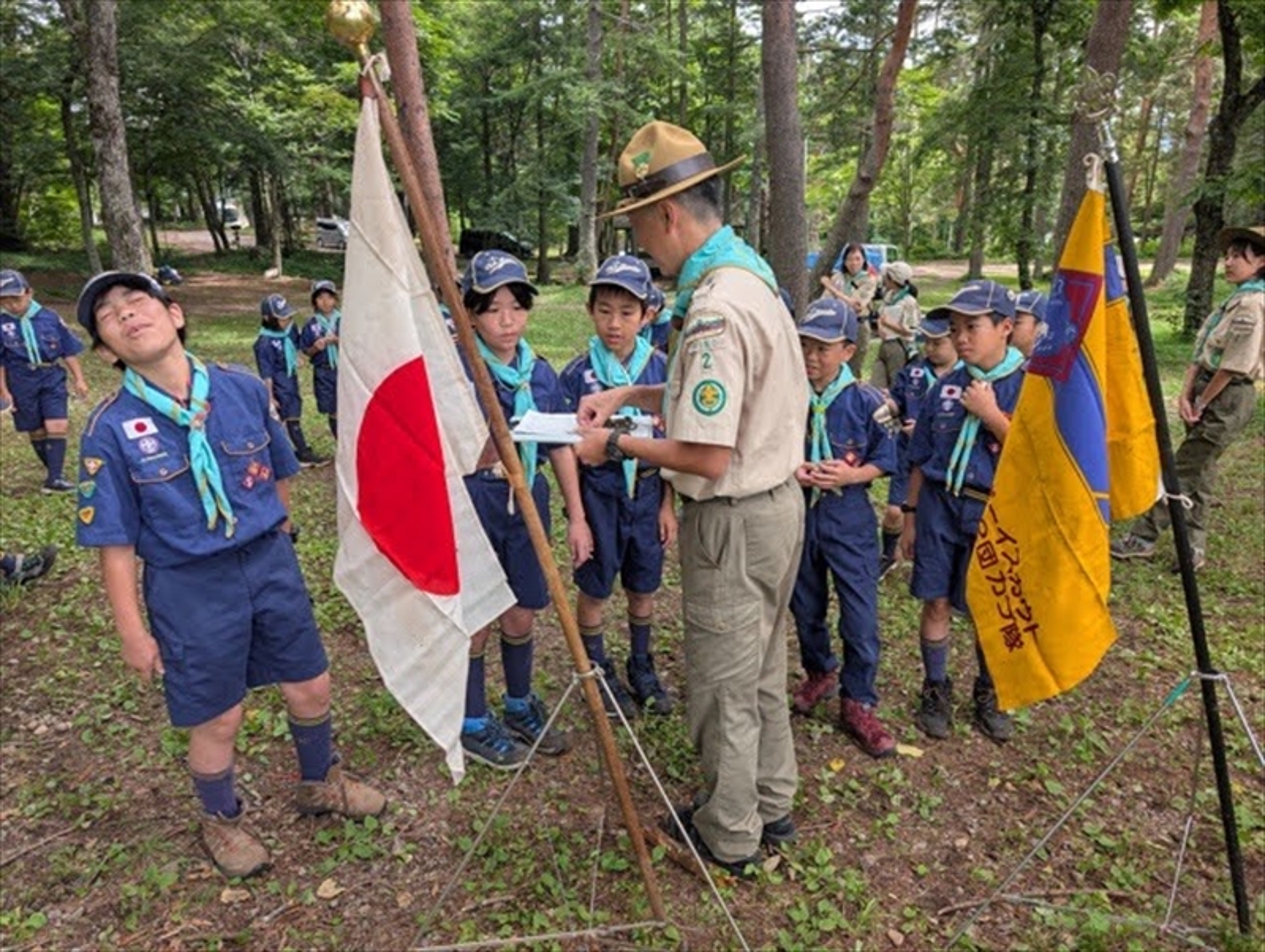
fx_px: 878
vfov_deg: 56.9
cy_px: 476
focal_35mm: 24
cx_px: 632
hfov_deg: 71.5
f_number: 1.68
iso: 31
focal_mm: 6.9
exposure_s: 1/195
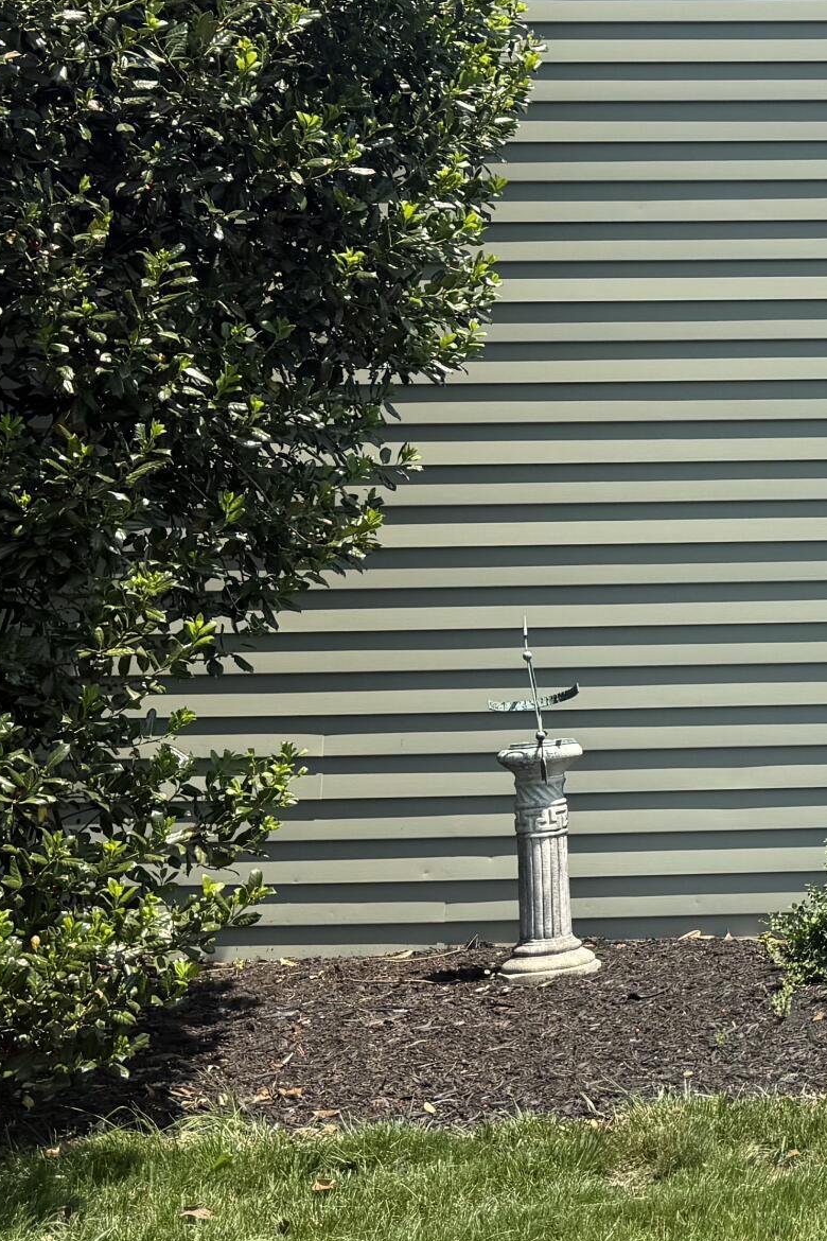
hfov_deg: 19.2
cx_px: 1151
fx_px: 2205
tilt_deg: +5.1
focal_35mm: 64
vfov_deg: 31.2
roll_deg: +1.1
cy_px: 444
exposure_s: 1/2907
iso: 80
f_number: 1.78
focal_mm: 6.76
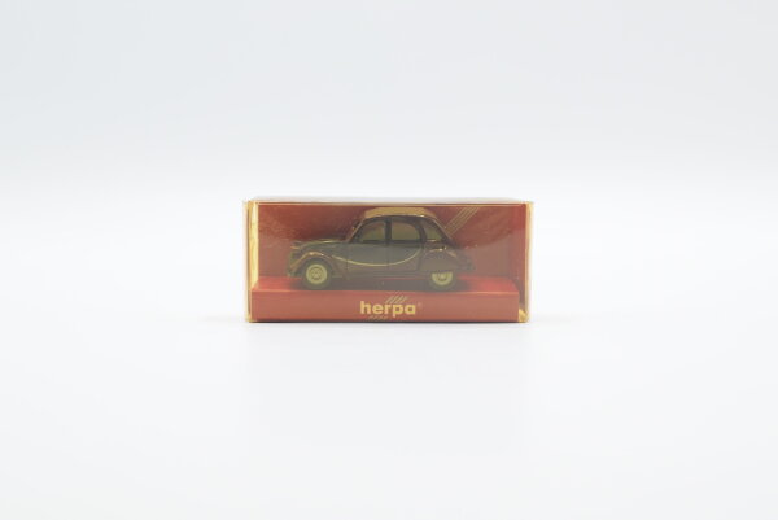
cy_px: 260
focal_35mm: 52
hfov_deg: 37.8
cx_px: 389
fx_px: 1135
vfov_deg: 25.8
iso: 400
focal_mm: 35
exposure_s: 1/160
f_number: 8
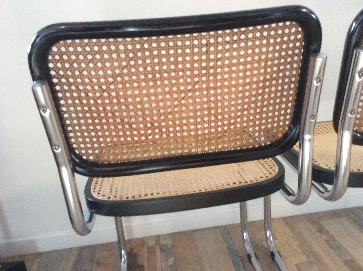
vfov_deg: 44.1
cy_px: 136
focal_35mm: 32
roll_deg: +5.3
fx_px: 335
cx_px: 182
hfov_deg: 56.9
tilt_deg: -17.9
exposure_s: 1/25
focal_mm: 3.3
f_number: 2.4
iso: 200
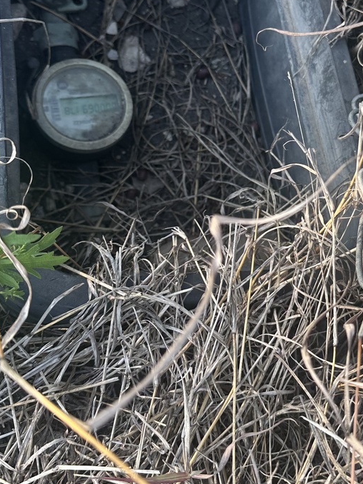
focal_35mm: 51
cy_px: 149
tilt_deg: -60.0
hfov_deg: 28.3
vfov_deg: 37.0
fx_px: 714
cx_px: 258
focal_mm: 6.86
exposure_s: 1/121
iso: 64
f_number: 1.78
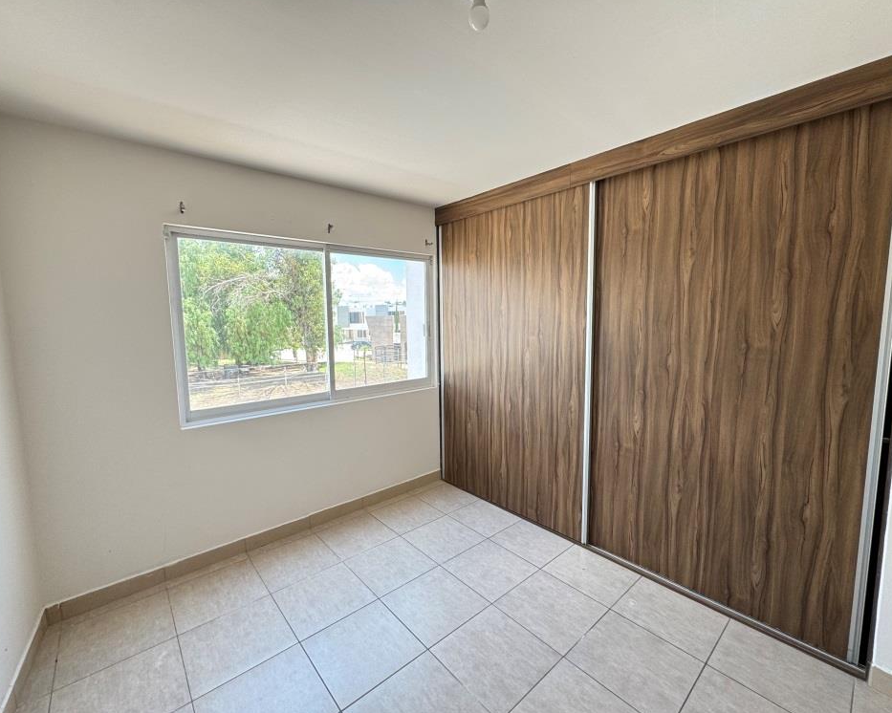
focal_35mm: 15
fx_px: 396
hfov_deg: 96.8
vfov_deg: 84.0
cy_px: 356
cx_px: 445
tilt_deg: -5.9
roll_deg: +1.5
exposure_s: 1/99
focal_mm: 2.22
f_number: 2.2
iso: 64
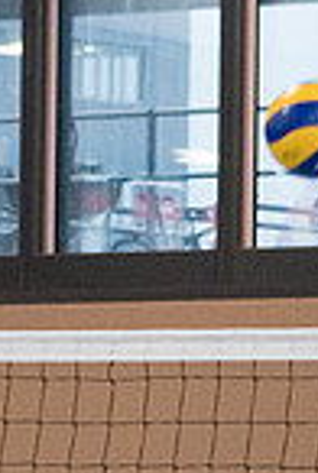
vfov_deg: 5.2
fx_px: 5222
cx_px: 259
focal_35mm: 396
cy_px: 590
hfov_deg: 3.5
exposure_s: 1/400
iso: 6400
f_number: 2.8
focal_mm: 50
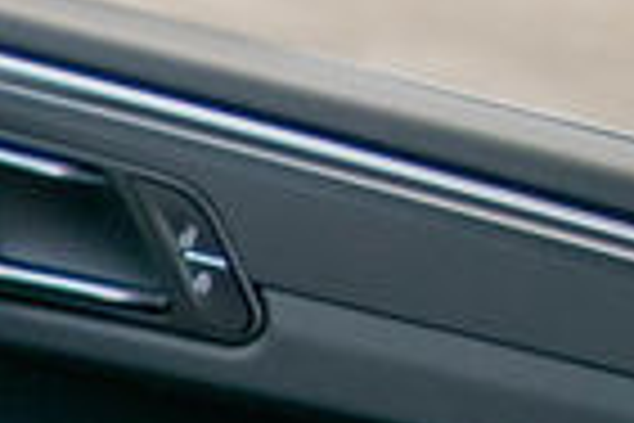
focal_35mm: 196
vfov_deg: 6.7
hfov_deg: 8.3
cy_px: 911
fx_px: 3452
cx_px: -1479
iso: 500
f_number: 4
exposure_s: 1/1000
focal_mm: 18
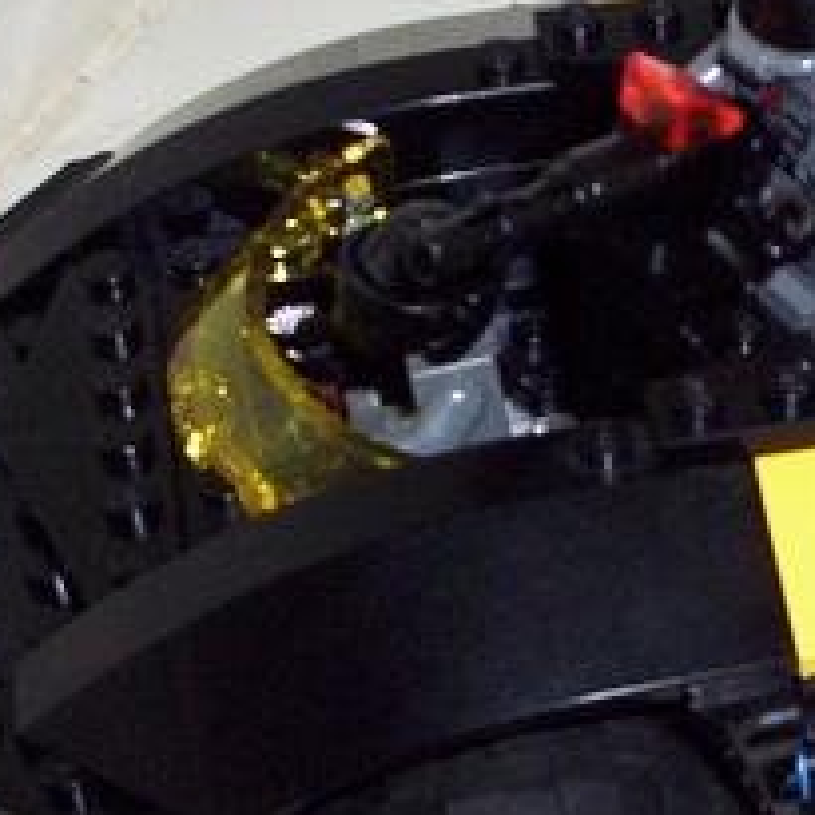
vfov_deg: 17.1
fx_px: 2717
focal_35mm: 102
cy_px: 447
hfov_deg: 16.5
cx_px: 924
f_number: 4.5
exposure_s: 1/60
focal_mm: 4.99
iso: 140
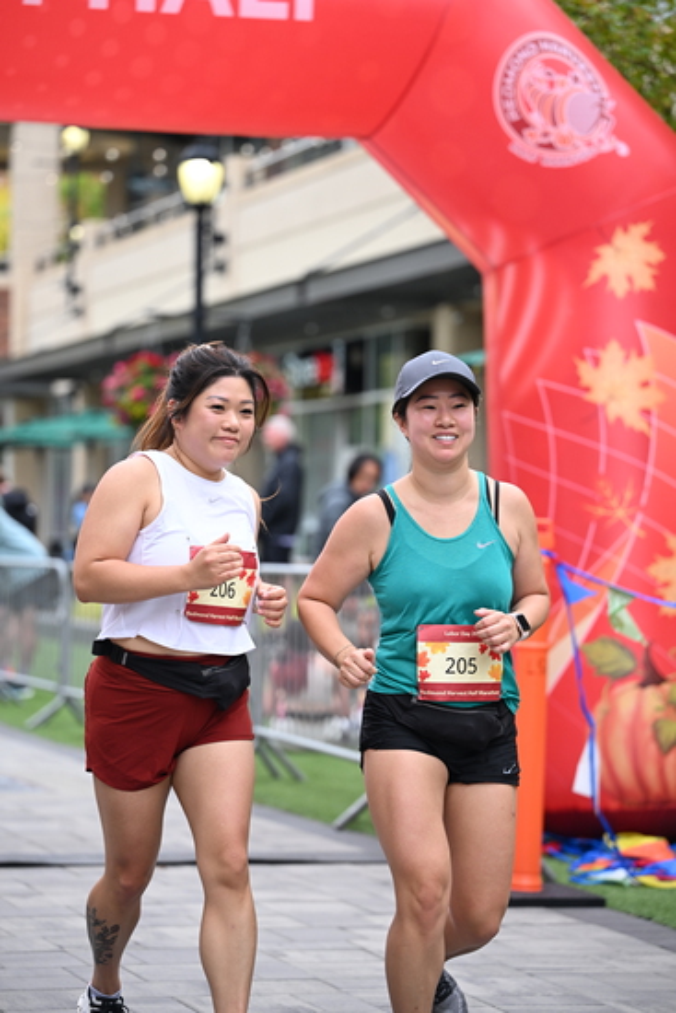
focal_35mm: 98
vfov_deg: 20.8
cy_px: 506
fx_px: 2758
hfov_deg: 14.0
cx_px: 338
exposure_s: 1/1600
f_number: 2.8
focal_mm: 98
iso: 640
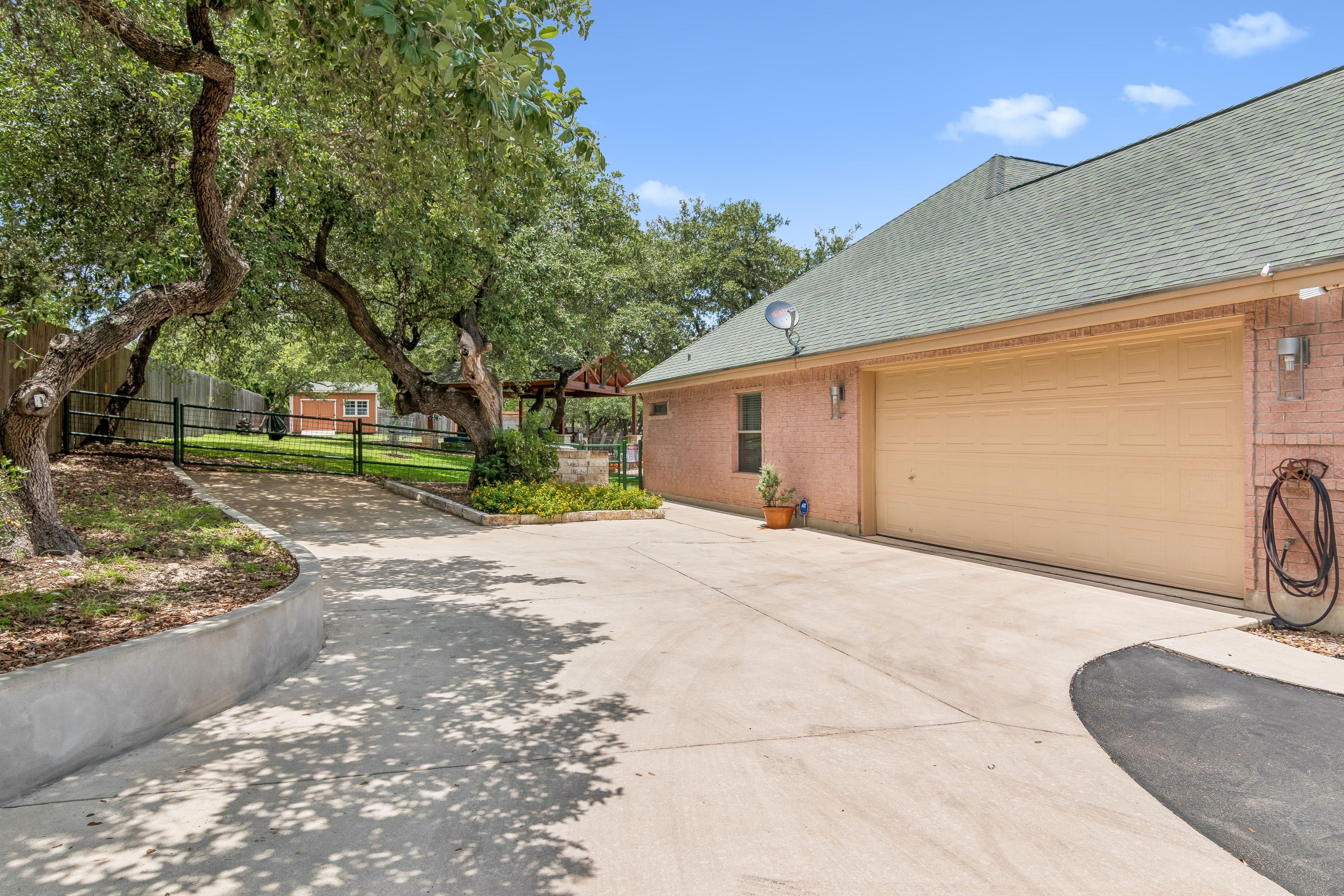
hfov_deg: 81.2
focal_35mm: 21
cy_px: 448
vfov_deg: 59.5
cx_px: 672
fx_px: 784
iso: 100
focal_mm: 14
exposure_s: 1/640
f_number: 10
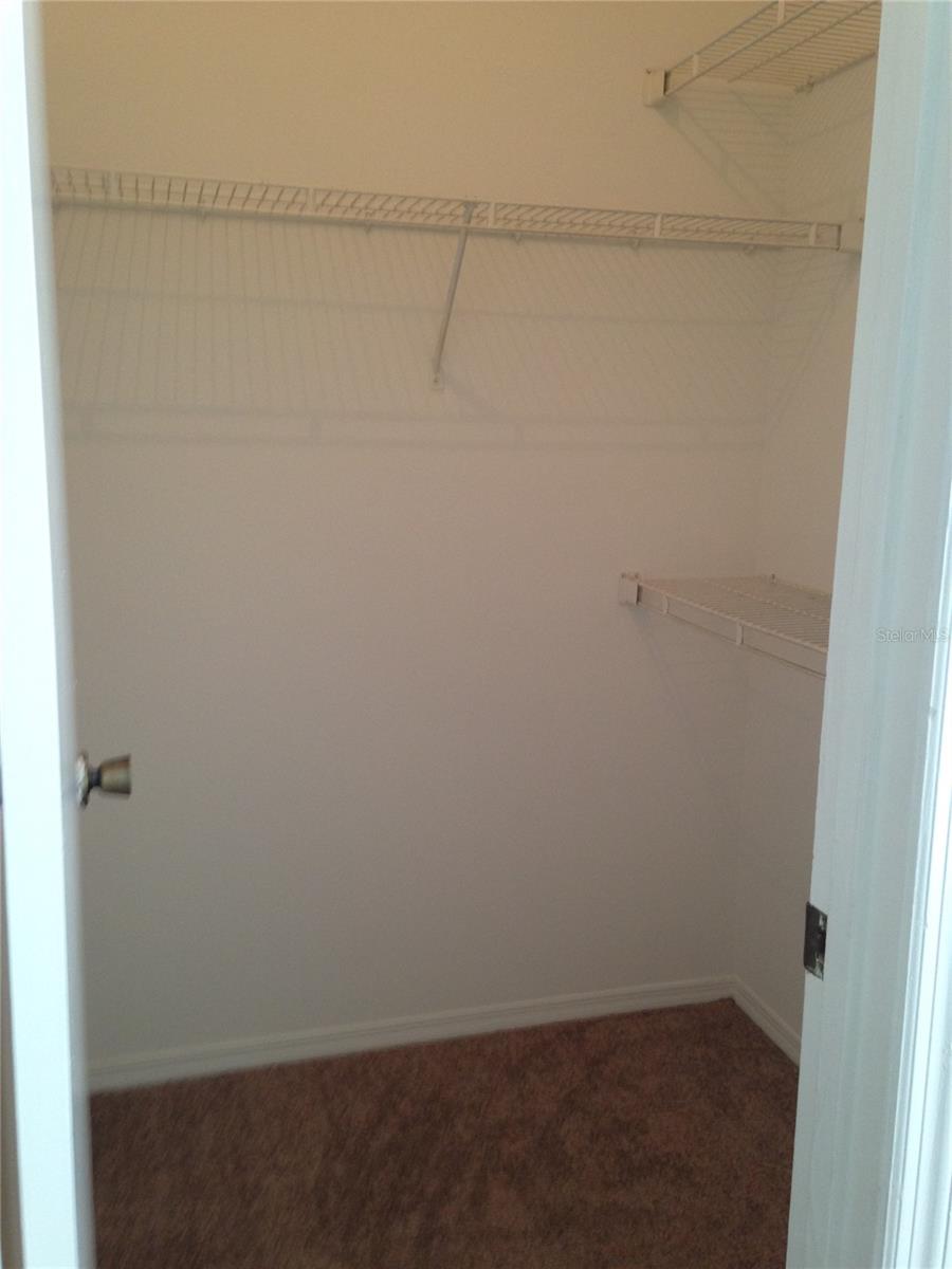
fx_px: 1210
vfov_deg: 55.4
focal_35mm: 33
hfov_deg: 42.9
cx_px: 476
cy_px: 634
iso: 125
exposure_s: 1/20
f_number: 2.4
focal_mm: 4.12
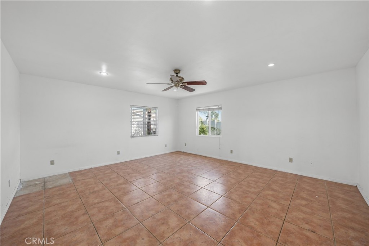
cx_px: 184
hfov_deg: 108.3
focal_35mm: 13
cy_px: 123
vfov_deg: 85.4
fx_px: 133
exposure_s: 1/10
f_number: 4.5
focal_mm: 13
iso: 640
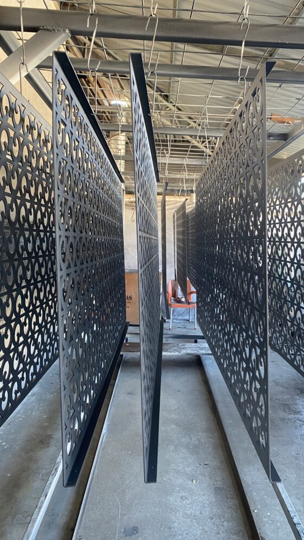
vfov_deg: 66.1
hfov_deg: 40.0
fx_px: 415
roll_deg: -2.3
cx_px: 187
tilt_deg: -4.5
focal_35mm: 29
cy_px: 272
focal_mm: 4.25
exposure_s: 1/60
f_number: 1.8
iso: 160
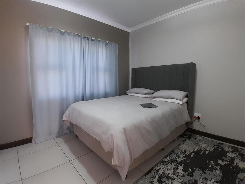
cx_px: 122
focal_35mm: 17
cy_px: 92
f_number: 2.2
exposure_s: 1/25
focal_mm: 1.46
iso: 250
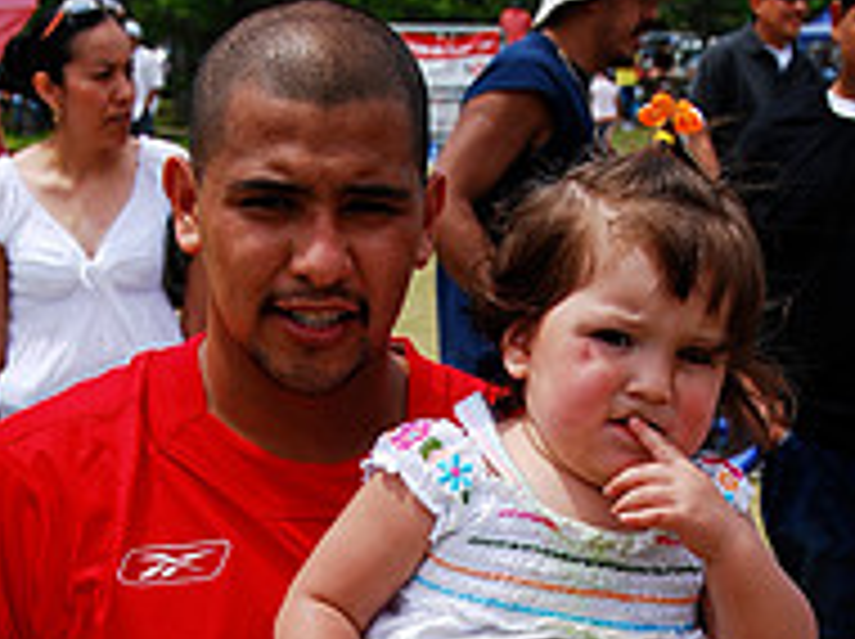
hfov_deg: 15.2
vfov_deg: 11.2
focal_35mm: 130
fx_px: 3207
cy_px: 706
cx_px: 380
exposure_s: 1/250
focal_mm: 38
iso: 100
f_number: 8
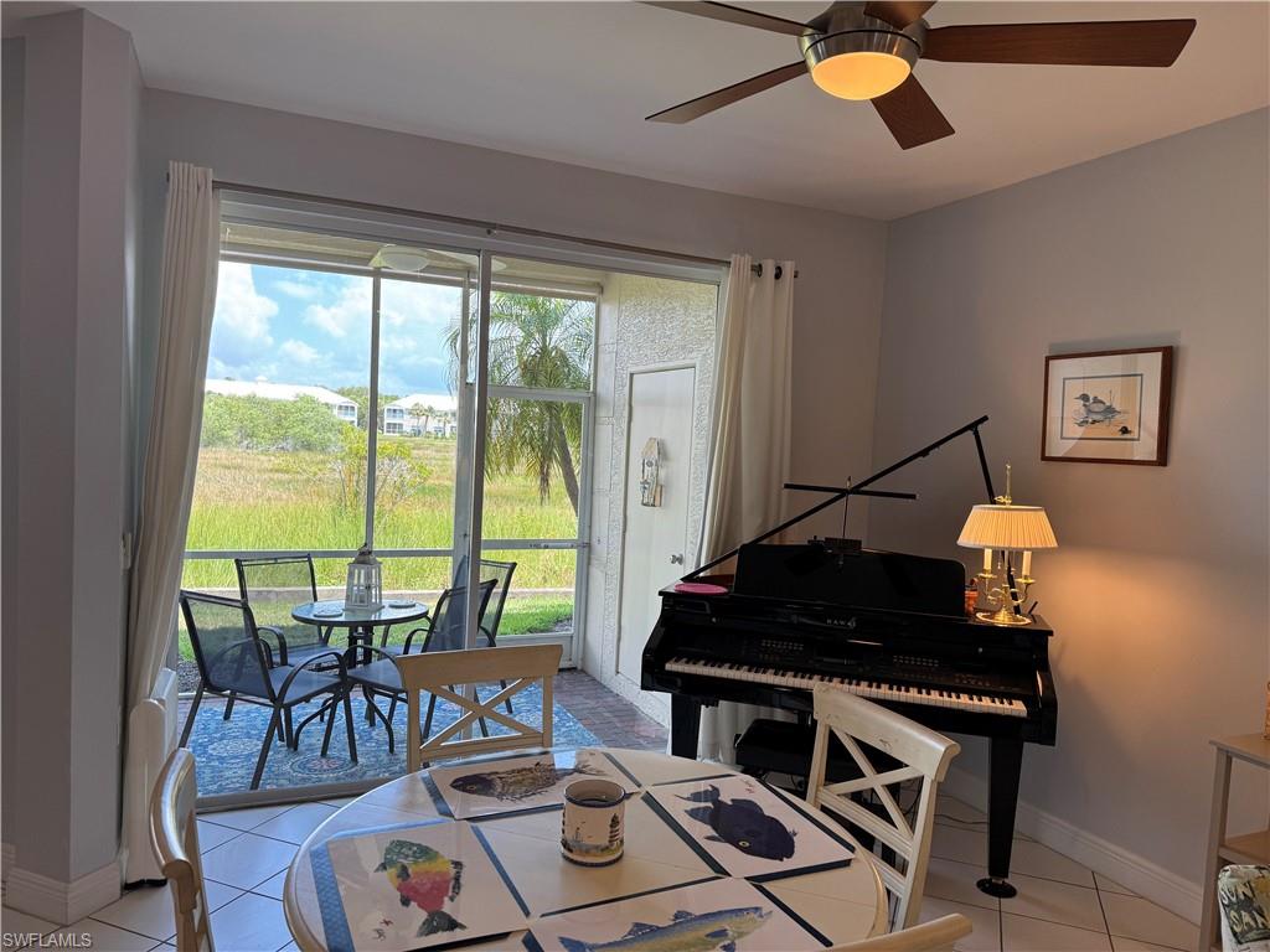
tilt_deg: -2.9
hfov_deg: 71.6
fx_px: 881
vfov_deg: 56.8
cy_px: 476
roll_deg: -2.5
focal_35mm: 24
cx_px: 635
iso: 64
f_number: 1.78
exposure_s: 1/206
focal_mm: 6.76
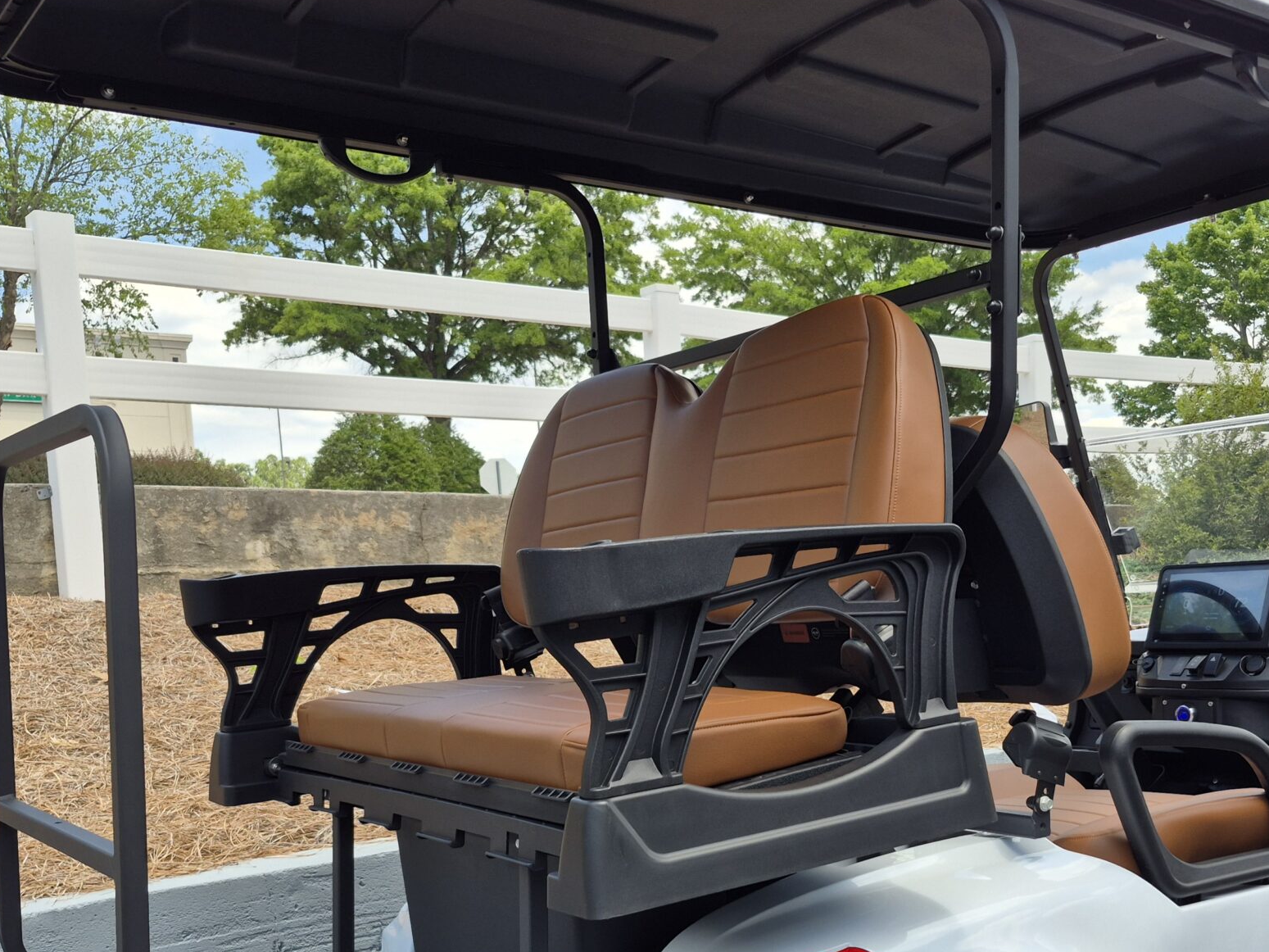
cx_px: 738
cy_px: 736
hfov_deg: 48.8
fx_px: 1393
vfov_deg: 36.7
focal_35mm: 38
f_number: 1.8
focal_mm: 5.4
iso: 25
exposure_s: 1/962
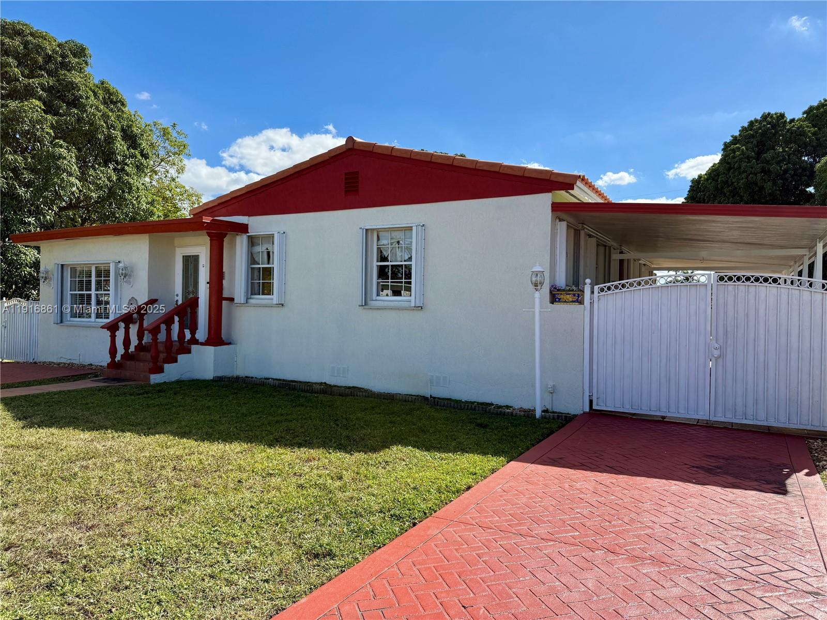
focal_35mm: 24
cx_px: 414
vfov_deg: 56.8
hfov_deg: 71.6
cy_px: 310
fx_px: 573
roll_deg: -1.0
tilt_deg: +1.5
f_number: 1.78
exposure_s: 1/4167
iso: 80
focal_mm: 6.76
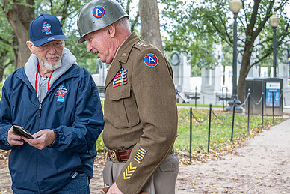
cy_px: 99
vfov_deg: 19.2
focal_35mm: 71
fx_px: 572
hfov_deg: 27.9
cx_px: 57
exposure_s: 1/400
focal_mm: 28.5
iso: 640
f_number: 2.8
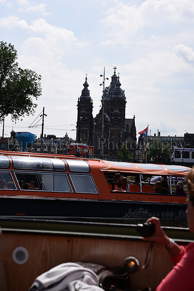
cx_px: 97
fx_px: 606
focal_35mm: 75
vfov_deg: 27.0
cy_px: 146
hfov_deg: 18.2
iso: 64
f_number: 9
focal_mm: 75
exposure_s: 1/320
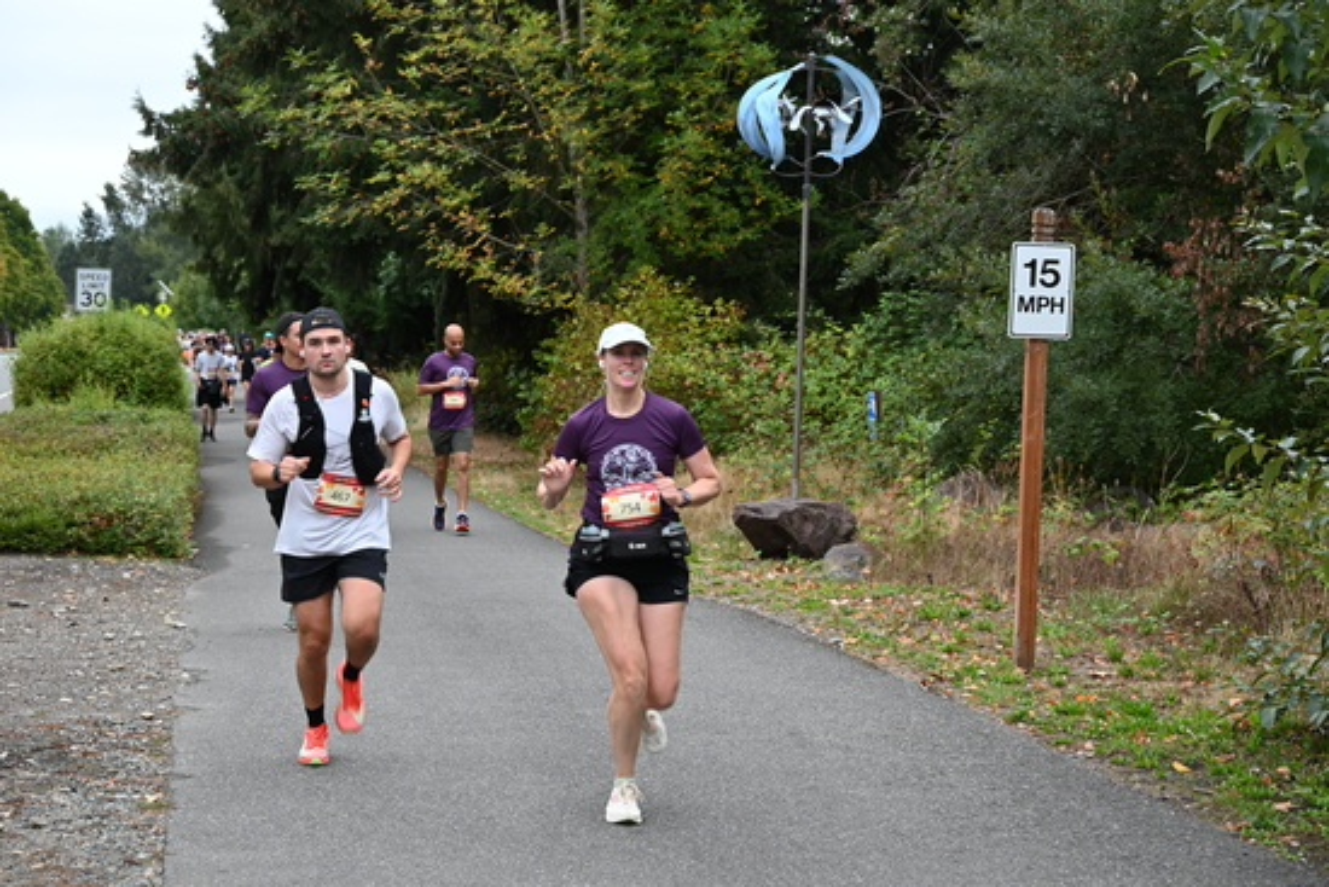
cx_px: 664
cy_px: 444
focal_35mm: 70
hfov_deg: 28.8
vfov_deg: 19.5
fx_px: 2585
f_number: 6
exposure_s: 1/125
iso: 500
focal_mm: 70
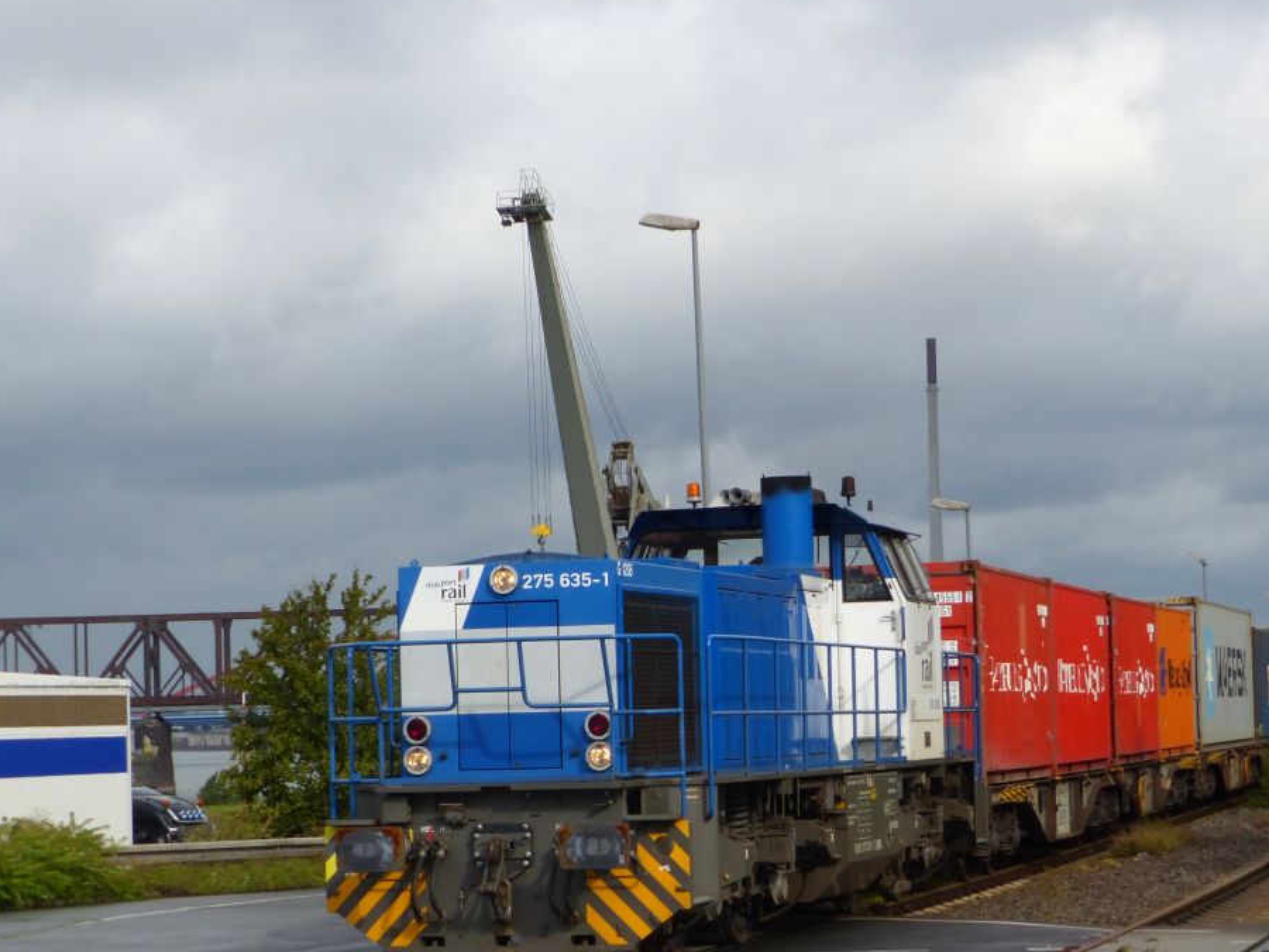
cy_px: 616
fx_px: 3666
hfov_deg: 19.6
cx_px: 639
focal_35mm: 100
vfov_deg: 14.8
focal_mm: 13.5
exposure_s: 1/640
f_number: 4
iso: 100
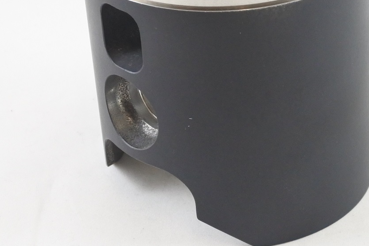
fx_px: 943
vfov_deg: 14.8
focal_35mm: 92
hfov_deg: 22.1
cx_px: 225
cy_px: 43
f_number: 4.2
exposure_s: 1/125
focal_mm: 15
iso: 640
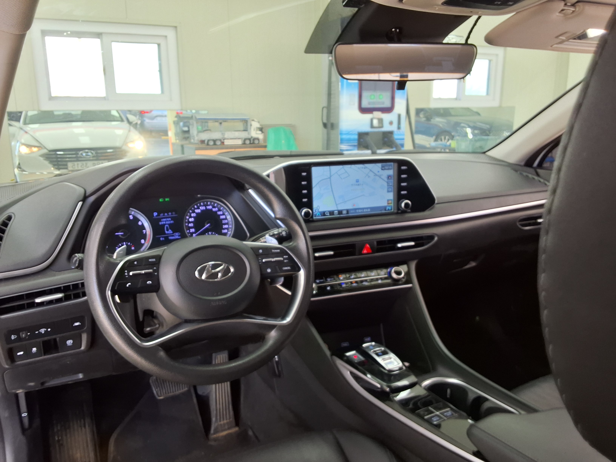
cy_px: 231
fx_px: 498
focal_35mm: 28
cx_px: 308
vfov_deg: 49.7
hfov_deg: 63.4
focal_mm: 2.91
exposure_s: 1/60
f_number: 1.9
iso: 40
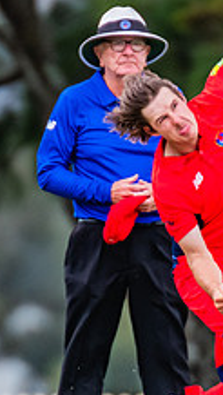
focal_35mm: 2520
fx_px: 26429
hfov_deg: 0.5
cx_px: 165
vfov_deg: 0.9
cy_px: 239
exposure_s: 1/1600
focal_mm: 600
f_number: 5.6
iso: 1100
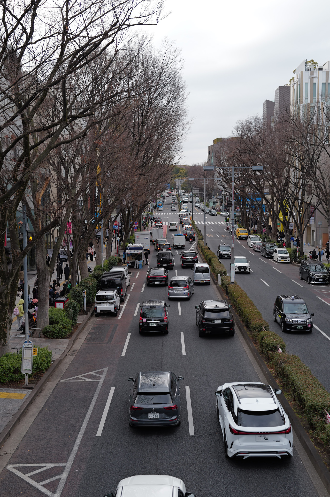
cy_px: 248
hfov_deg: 31.2
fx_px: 592
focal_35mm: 43
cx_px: 165
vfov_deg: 45.5
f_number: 4
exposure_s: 1/160
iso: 100
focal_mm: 43
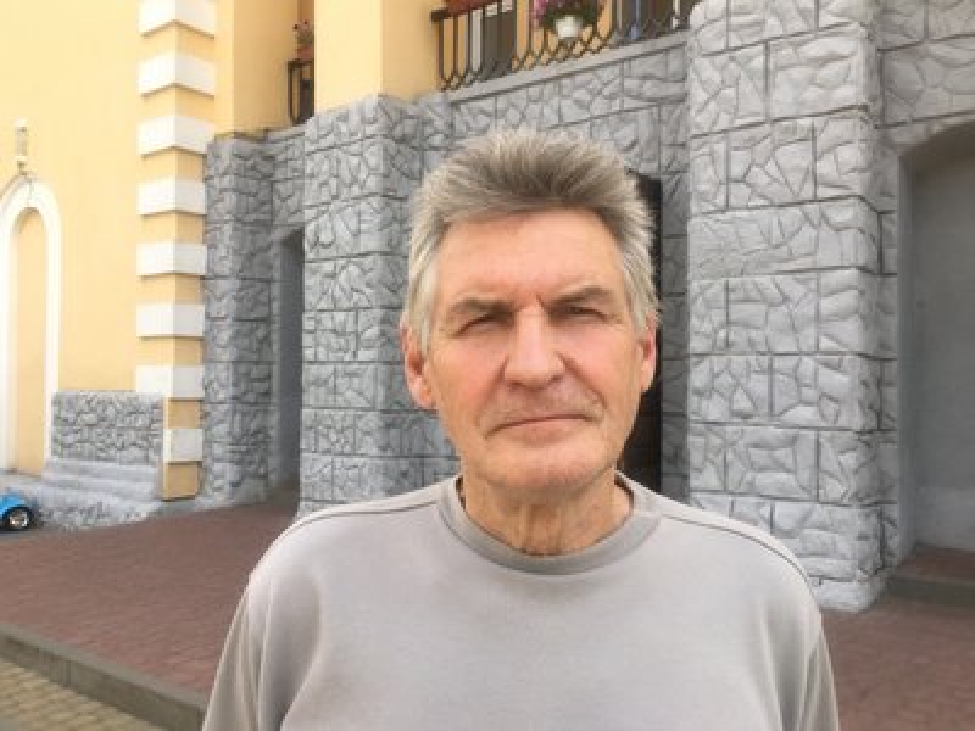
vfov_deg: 48.2
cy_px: 366
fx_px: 817
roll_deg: -0.7
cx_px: 488
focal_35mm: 29
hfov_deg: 61.7
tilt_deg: -0.1
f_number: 2.2
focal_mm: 4.15
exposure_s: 1/463
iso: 25
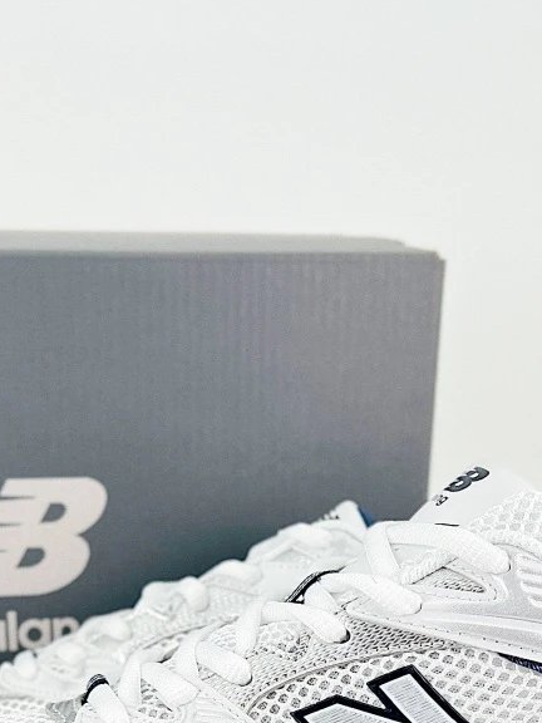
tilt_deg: -8.2
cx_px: 246
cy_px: 734
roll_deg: +1.3
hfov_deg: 22.6
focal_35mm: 65
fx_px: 1357
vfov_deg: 27.9
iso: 50
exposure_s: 1/909
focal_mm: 5.7
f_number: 1.5
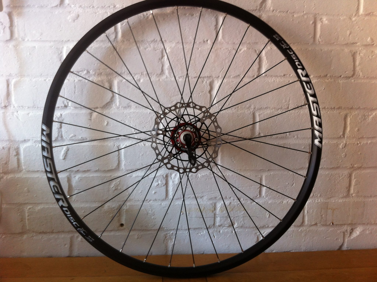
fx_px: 381
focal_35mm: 35
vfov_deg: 40.6
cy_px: 141
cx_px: 188
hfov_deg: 52.7
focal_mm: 3.85
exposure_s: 1/30
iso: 80
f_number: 2.8
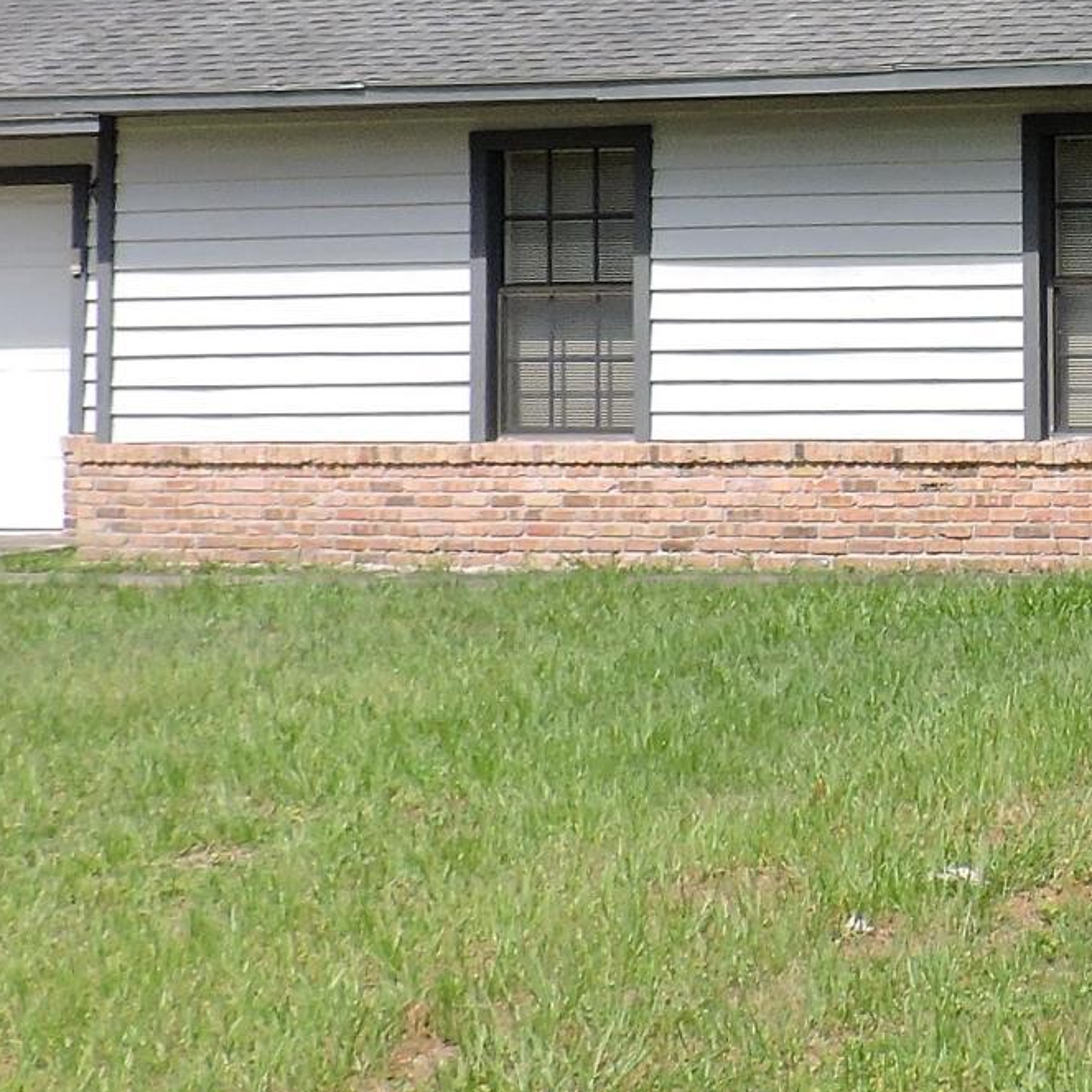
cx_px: 1491
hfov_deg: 16.9
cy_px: 69
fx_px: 3426
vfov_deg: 17.8
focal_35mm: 96
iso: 100
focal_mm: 4.3
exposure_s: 1/1250
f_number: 3
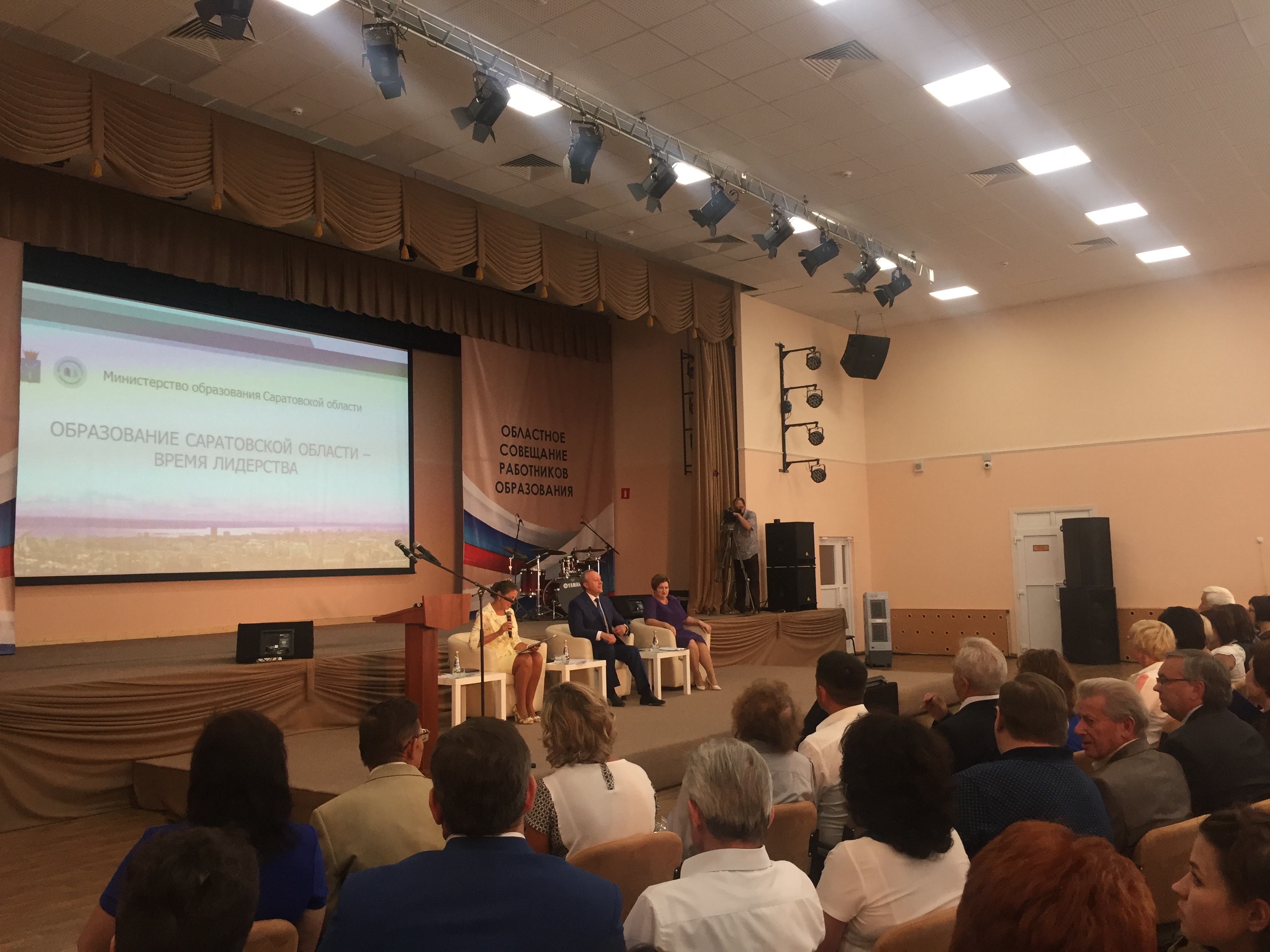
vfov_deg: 48.2
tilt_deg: +2.9
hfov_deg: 61.7
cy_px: 476
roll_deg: +0.4
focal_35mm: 29
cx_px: 635
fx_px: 1064
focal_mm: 4.15
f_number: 2.2
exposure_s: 1/33
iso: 50
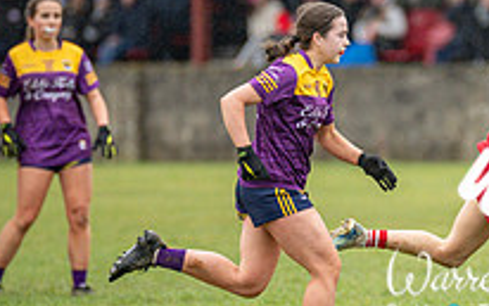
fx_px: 11481
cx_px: 541
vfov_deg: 1.5
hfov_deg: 2.4
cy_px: 238
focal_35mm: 861
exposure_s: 1/640
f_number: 2.8
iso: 800
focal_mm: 300
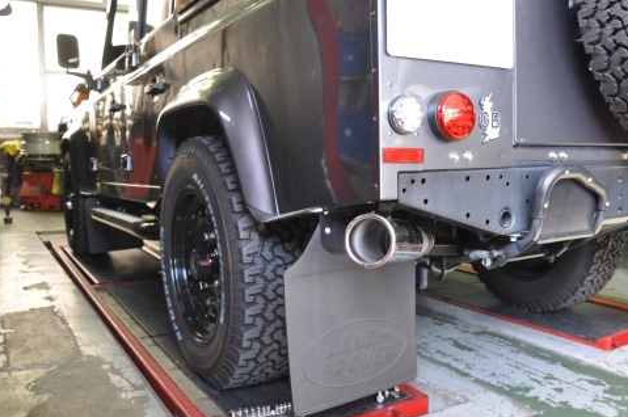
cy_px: 213
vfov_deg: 39.9
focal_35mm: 33
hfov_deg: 57.1
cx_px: 350
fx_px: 575
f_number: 5.6
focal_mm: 18
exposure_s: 1/20
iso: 220
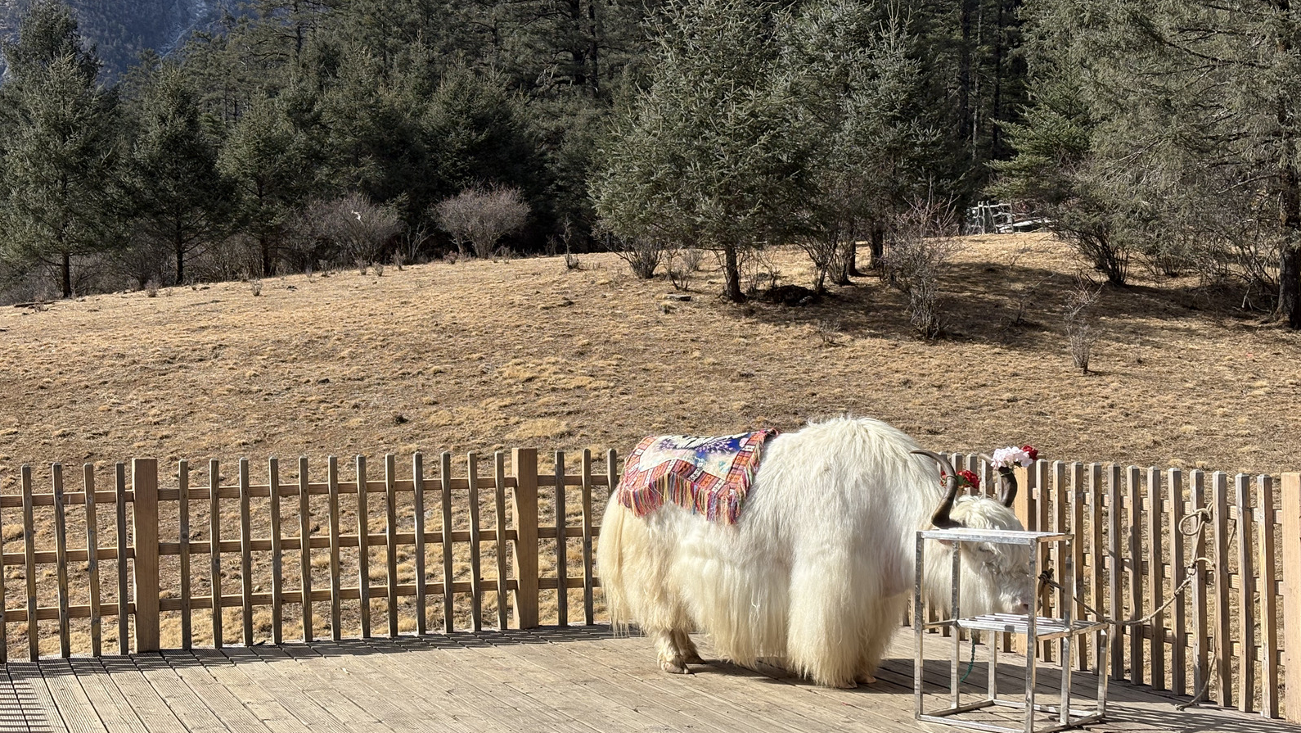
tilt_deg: -1.2
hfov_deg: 36.6
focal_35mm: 57
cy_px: 402
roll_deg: +0.3
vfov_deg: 21.1
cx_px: 654
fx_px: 1967
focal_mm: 5.96
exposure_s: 1/2212
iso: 32
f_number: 1.6
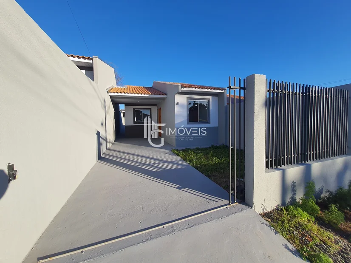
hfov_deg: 106.2
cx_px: 176
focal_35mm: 13
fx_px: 132
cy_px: 132
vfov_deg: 89.9
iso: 50
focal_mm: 1.74
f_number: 2.2
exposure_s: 1/1002
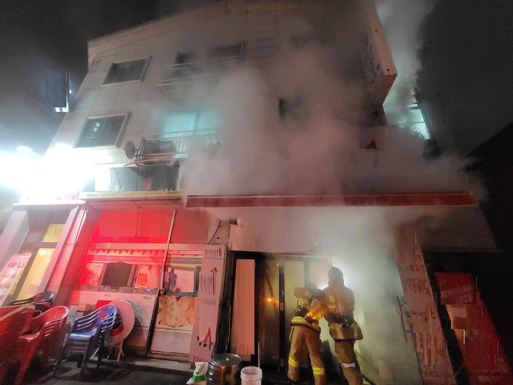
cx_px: 256
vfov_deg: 89.9
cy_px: 192
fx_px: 193
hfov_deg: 106.2
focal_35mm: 13
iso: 640
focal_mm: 1.74
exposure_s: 1/30
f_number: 2.2
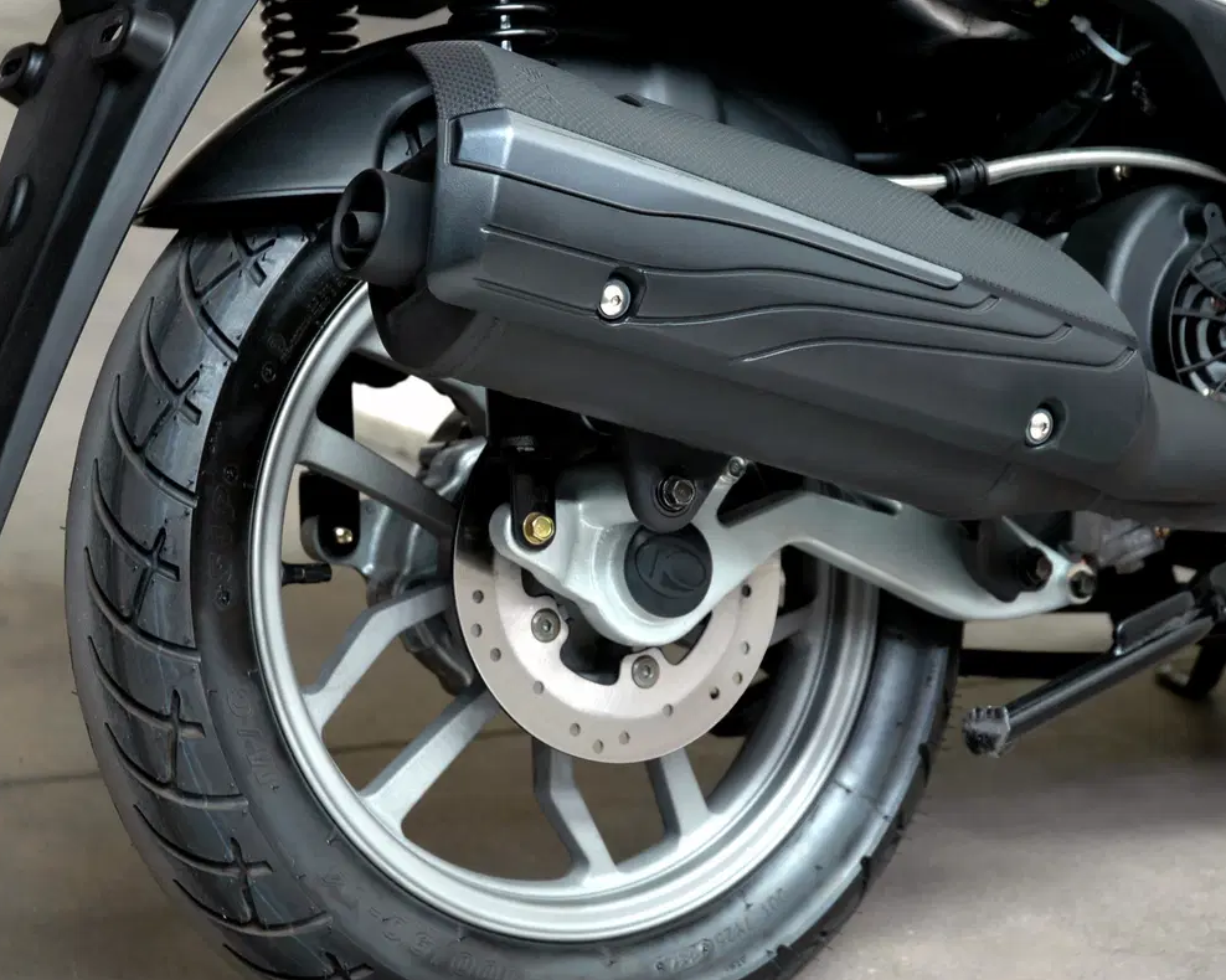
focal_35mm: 82
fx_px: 2975
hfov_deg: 23.3
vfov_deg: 18.7
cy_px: 494
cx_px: 699
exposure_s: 1/8
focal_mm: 48
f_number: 4.5
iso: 200
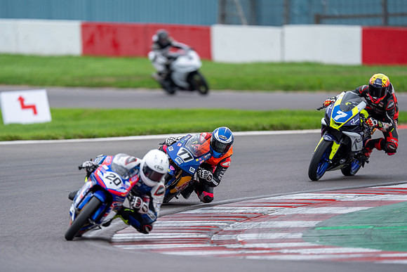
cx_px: 204
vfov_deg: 2.3
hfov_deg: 3.4
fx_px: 6791
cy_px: 136
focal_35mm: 601
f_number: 4
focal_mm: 600
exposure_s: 1/400
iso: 250
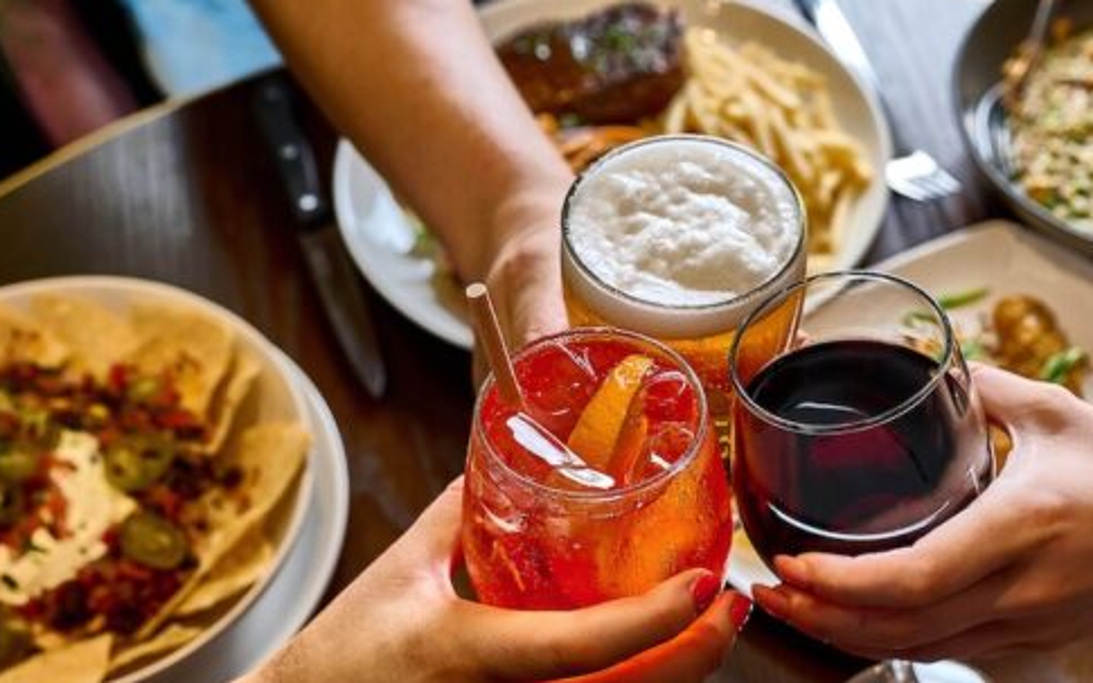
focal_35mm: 71
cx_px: 714
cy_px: 505
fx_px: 2115
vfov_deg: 18.2
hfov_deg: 28.8
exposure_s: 1/200
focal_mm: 44
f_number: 4.8
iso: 400
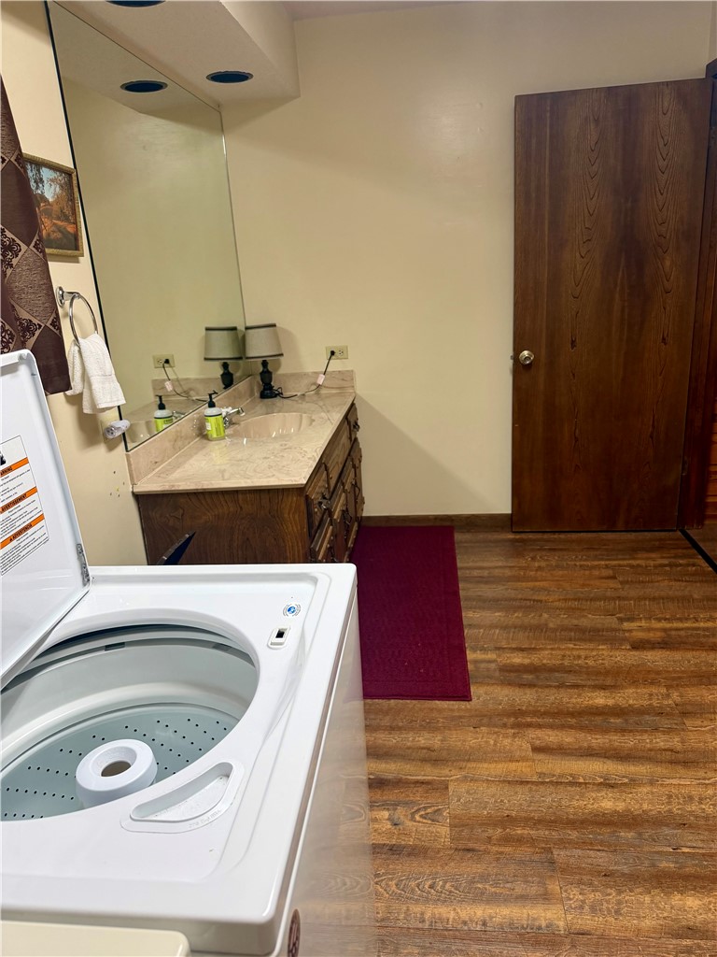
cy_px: 478
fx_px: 663
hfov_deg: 56.8
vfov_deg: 71.6
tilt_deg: -16.4
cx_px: 358
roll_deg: +4.4
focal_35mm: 24
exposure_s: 1/120
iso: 160
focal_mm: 6.76
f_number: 1.78
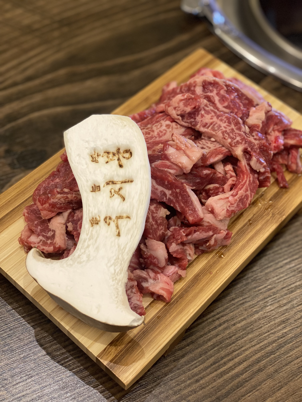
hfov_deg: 28.0
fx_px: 605
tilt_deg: -55.1
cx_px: 151
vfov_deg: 36.8
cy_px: 201
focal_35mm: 52
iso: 200
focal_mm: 6
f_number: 2
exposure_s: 1/40
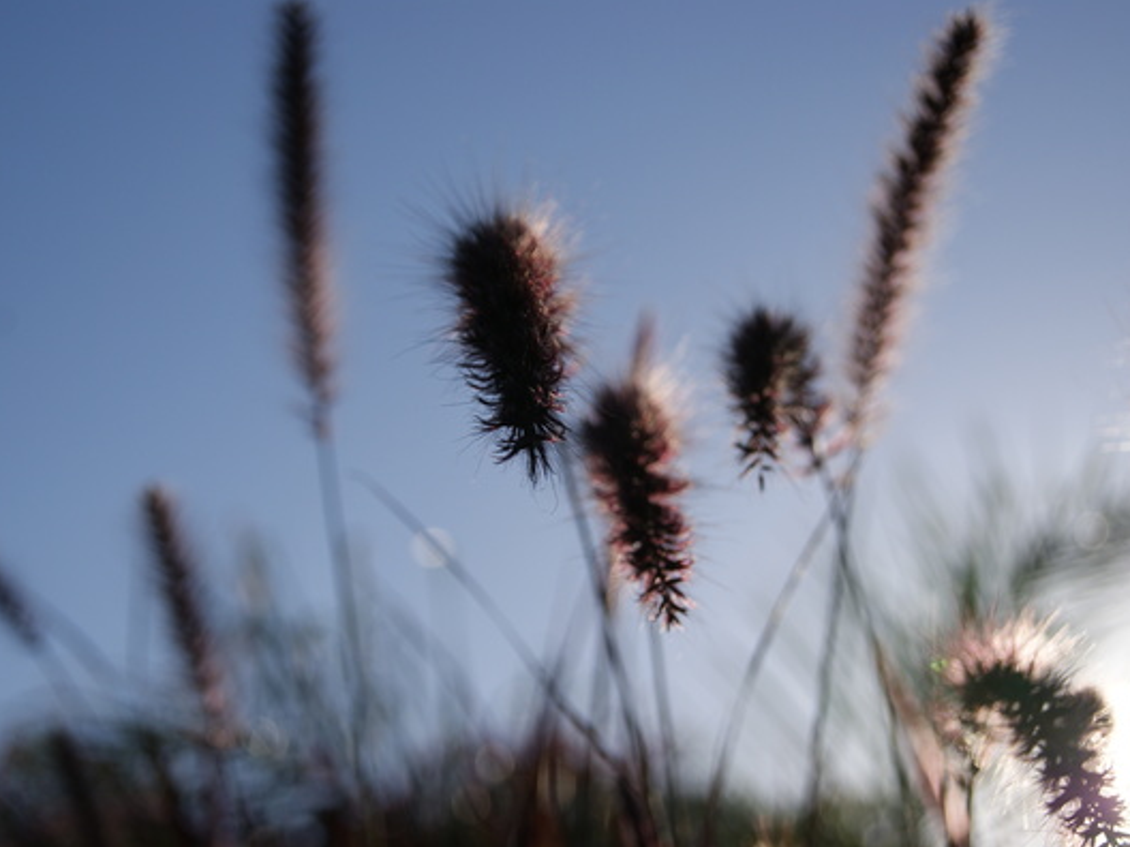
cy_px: 424
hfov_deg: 23.8
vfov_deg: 18.0
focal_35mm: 82
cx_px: 550
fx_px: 2677
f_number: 5.6
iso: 100
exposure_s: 1/1000
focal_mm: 50
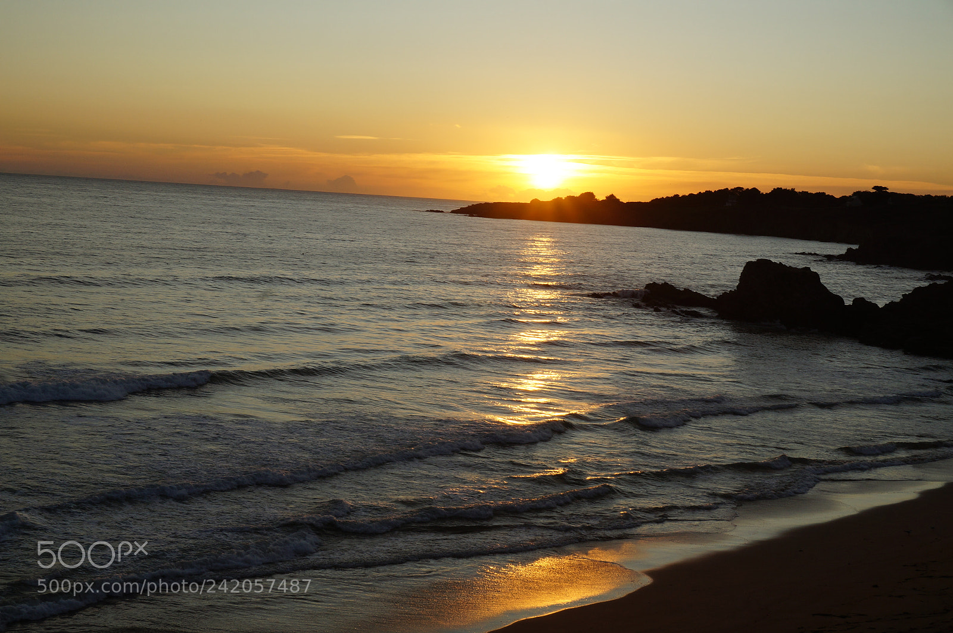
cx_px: 476
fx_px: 1547
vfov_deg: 23.1
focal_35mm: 58
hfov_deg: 34.2
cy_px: 316
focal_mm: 39
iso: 200
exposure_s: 1/125
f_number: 16
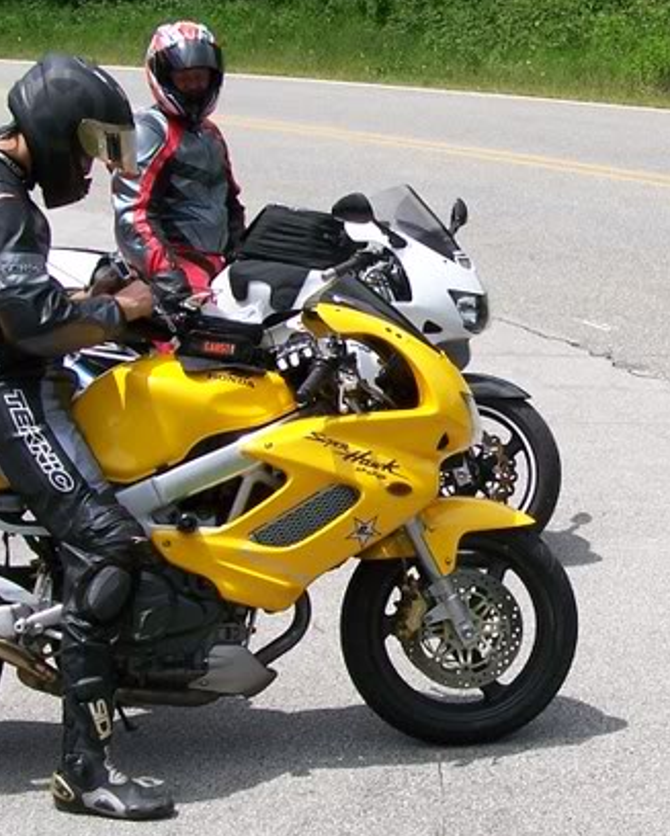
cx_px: 545
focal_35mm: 93
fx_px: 2303
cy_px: 377
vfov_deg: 20.6
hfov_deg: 16.4
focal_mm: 6.3
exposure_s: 1/640
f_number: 5.6
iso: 80
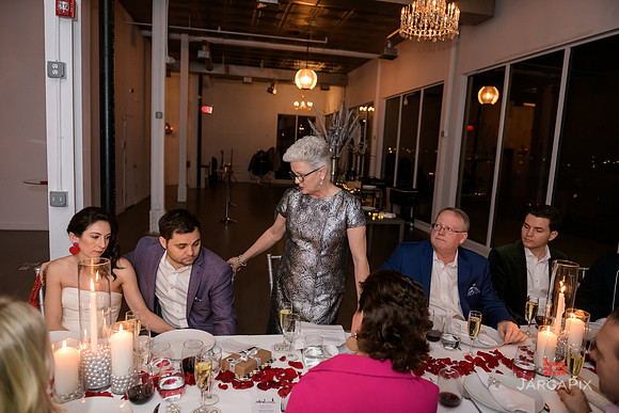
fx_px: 413
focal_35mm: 24
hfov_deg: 73.7
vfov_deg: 53.2
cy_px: 206
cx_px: 310
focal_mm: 24
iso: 1600
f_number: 3.2
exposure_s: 1/125
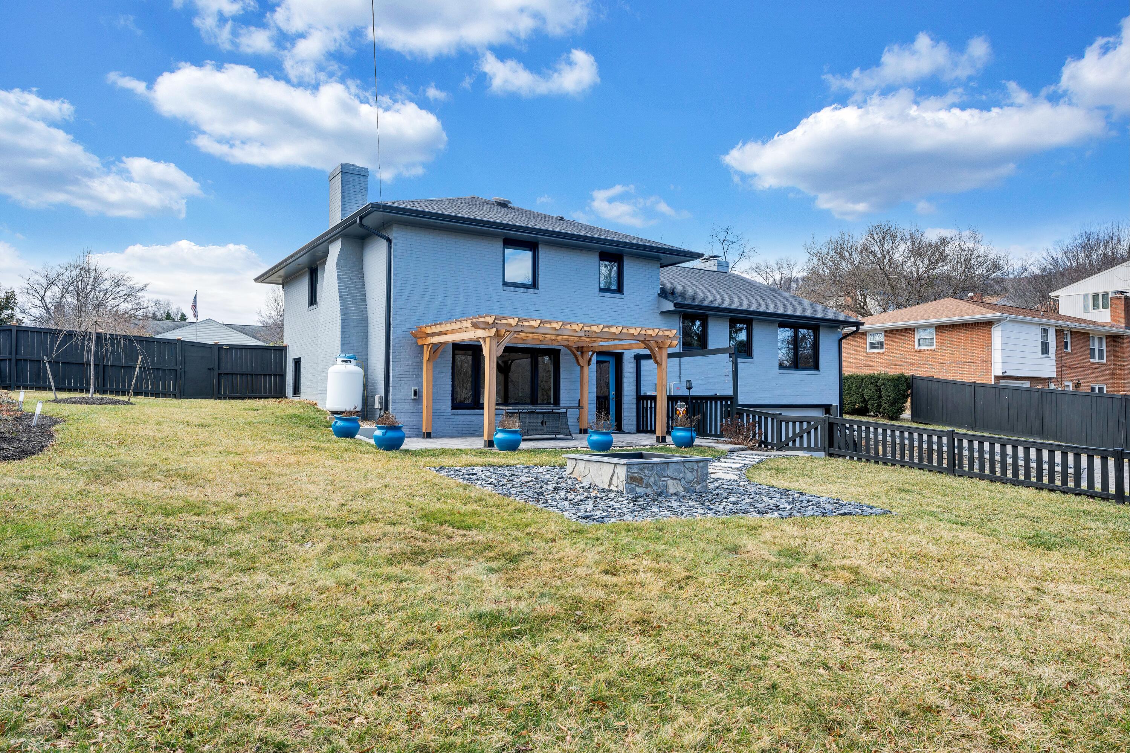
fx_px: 753
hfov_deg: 73.7
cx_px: 565
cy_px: 376
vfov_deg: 53.1
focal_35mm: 24
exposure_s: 1/200
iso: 400
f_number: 9
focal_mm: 24
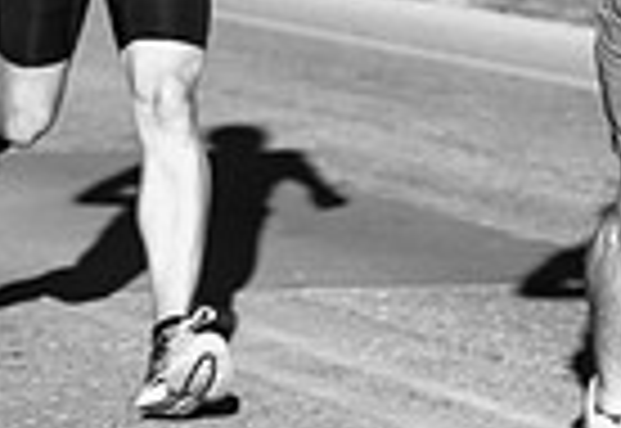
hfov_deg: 4.8
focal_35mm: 417
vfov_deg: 3.3
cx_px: 1029
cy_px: -442
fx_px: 7266
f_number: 2.8
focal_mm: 62
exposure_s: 1/400
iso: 160
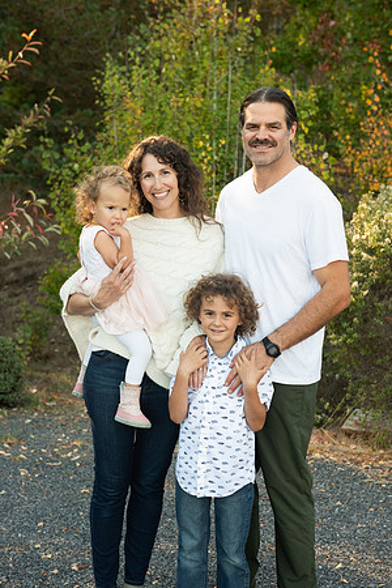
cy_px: 294
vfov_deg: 33.4
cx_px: 196
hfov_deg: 22.6
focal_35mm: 60
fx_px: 980
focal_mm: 60
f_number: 4.5
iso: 640
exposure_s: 1/400
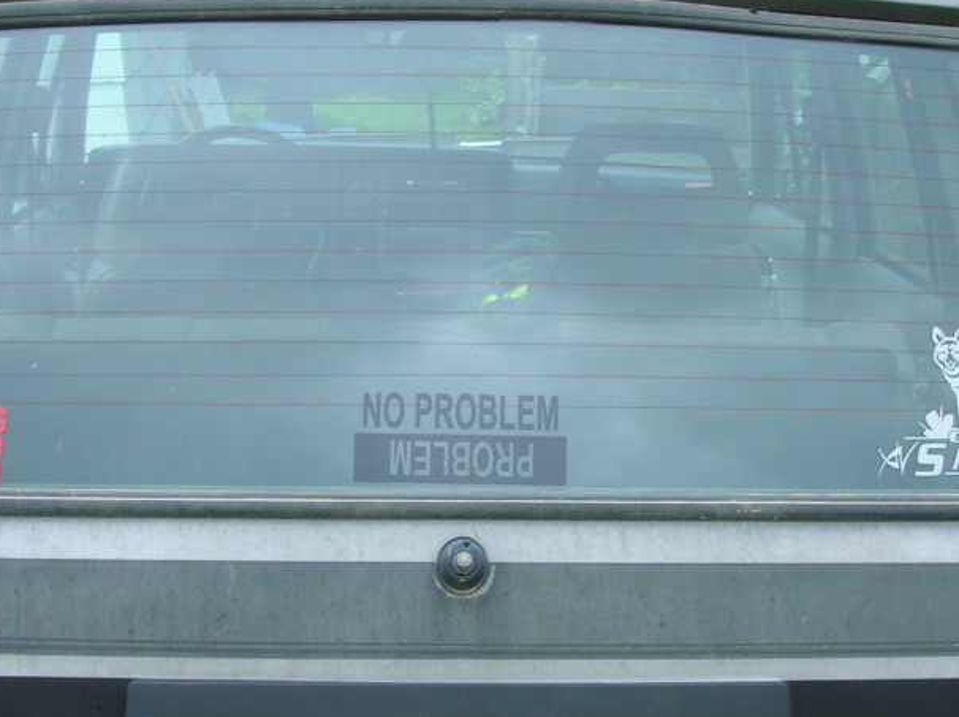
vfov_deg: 20.7
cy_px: 381
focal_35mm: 71
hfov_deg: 27.4
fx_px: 1965
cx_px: 457
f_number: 5.2
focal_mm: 7
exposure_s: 1/61
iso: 50
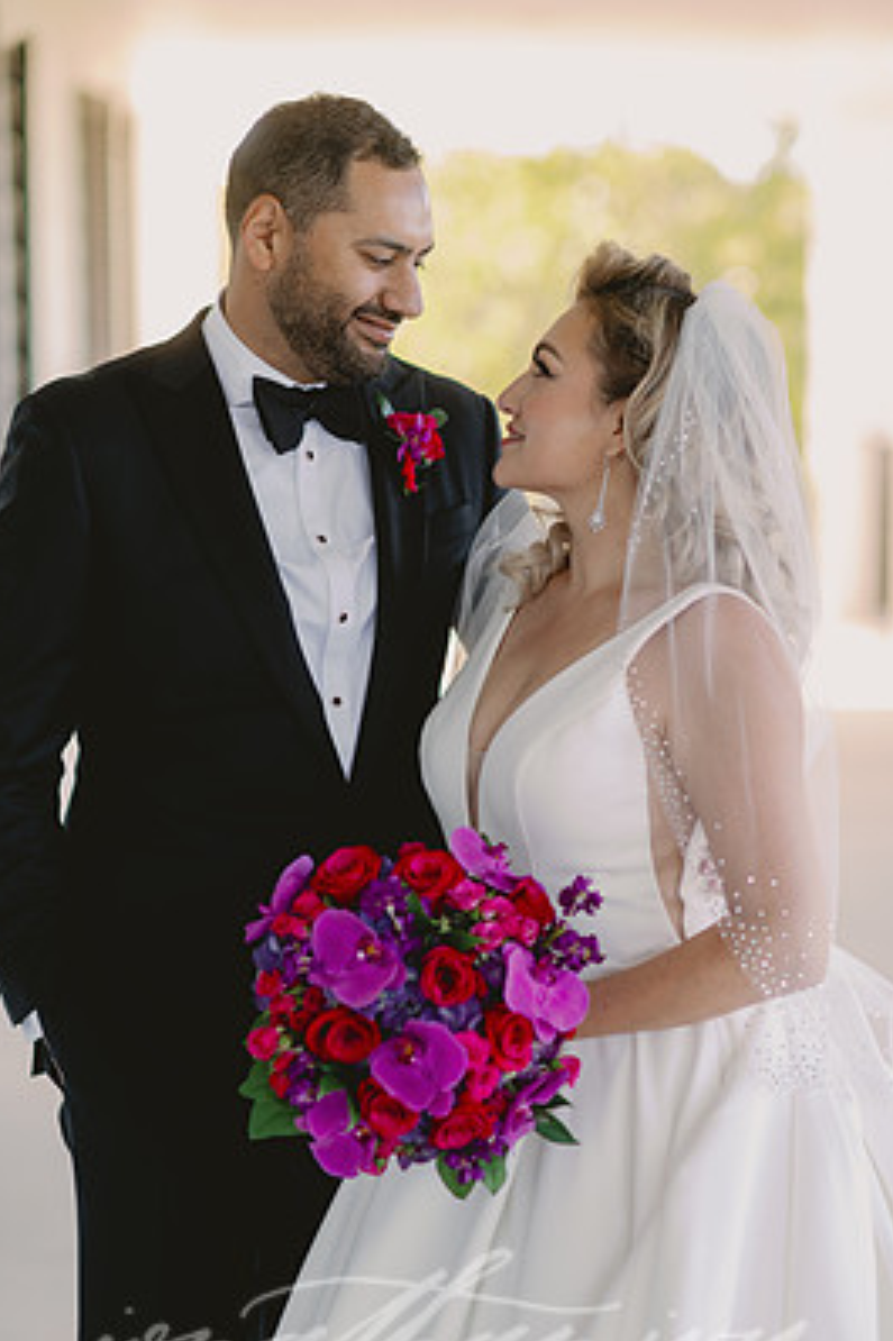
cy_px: 728
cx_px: 413
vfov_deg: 21.2
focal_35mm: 96
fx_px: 3575
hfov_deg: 14.2
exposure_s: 1/200
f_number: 2
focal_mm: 85
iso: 50
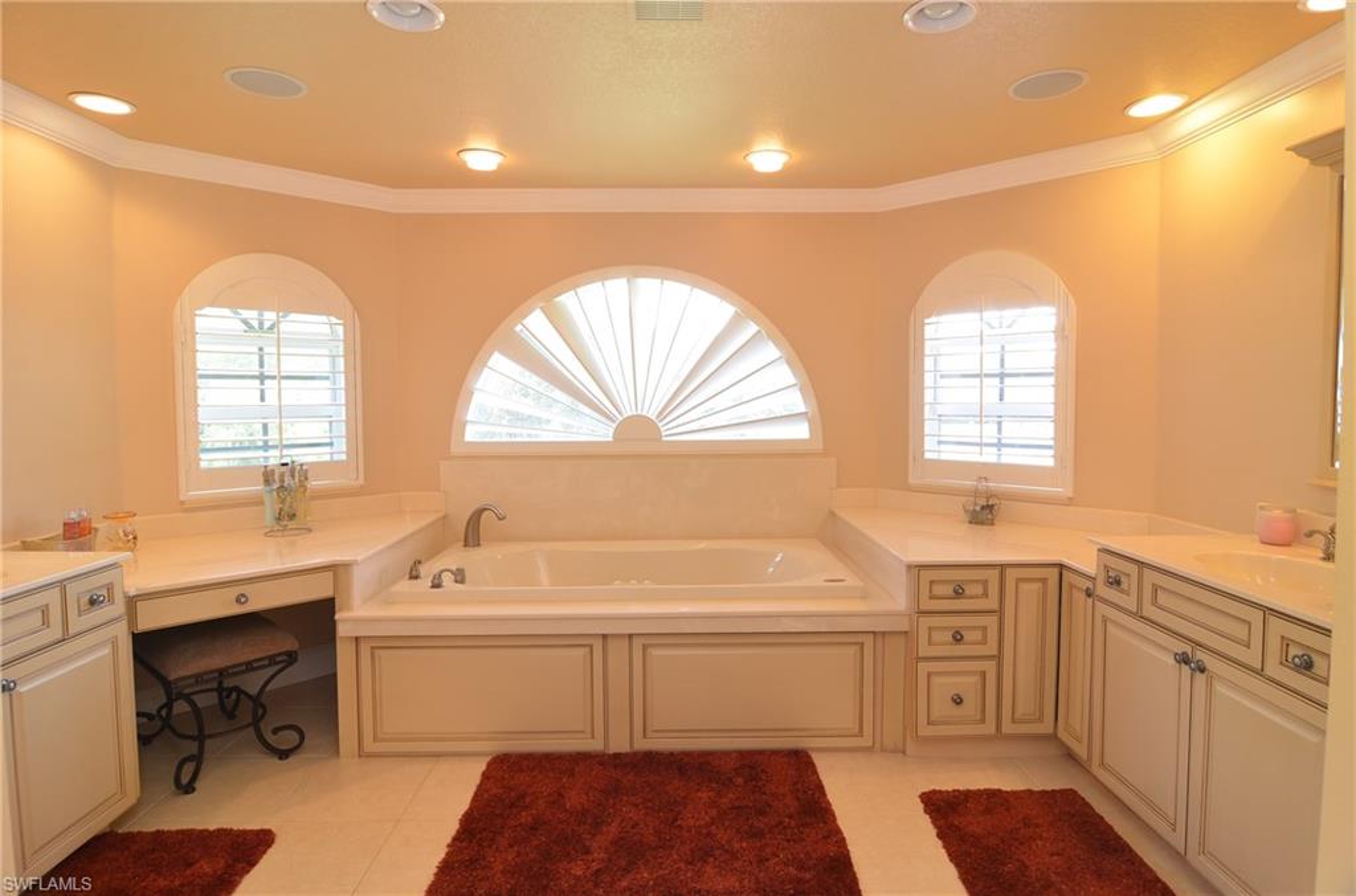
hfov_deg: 81.4
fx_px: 789
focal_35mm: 21
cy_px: 448
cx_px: 678
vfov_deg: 59.2
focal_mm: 14
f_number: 8
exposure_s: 1/13
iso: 320
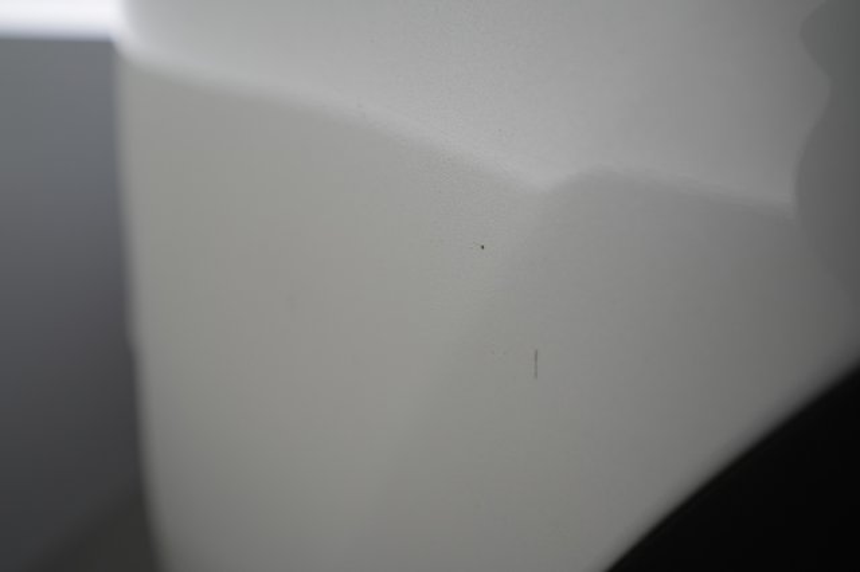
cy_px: 286
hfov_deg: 65.5
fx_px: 669
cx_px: 430
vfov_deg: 46.4
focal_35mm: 28
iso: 400
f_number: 4
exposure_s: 1/80
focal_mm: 28
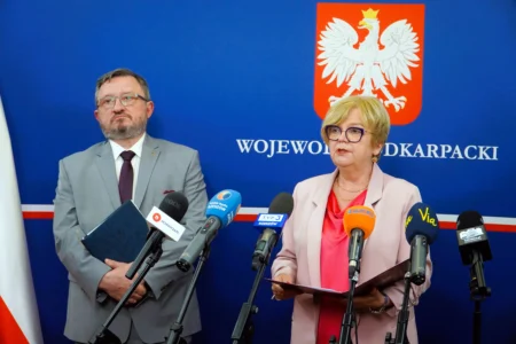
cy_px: 172
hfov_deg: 33.4
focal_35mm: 60
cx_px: 258
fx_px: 860
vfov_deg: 22.6
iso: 1600
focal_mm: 40
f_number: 4
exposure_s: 1/160
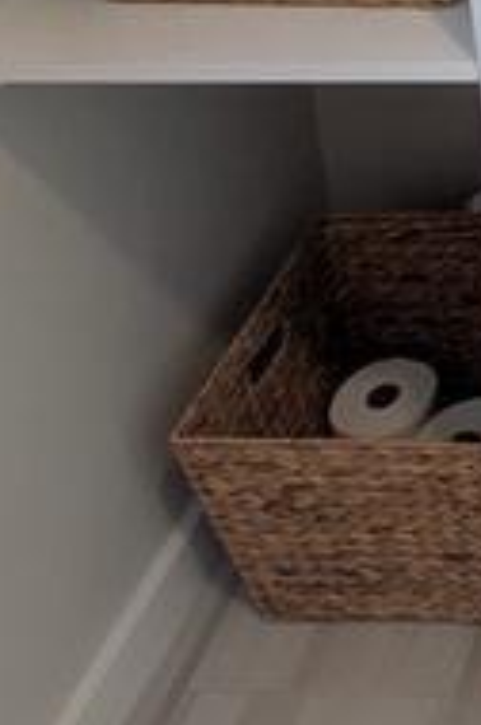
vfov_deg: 28.1
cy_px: -218
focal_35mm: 59
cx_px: 840
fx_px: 1187
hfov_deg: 18.5
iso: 354
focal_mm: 1.85
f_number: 2.2
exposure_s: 1/142
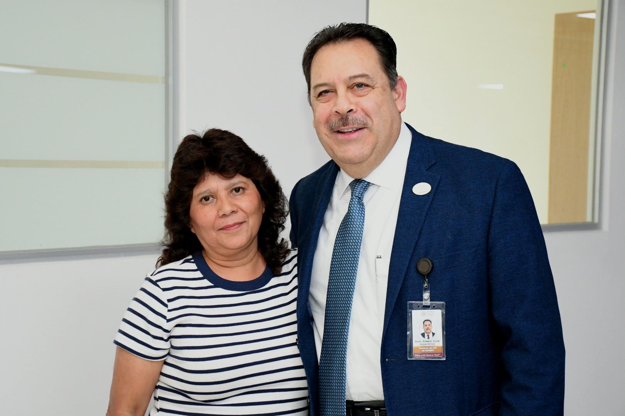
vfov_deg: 20.3
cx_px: 312
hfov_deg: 30.1
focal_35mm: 67
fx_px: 1163
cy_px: 208
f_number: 5.6
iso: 4000
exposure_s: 1/125
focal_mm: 45
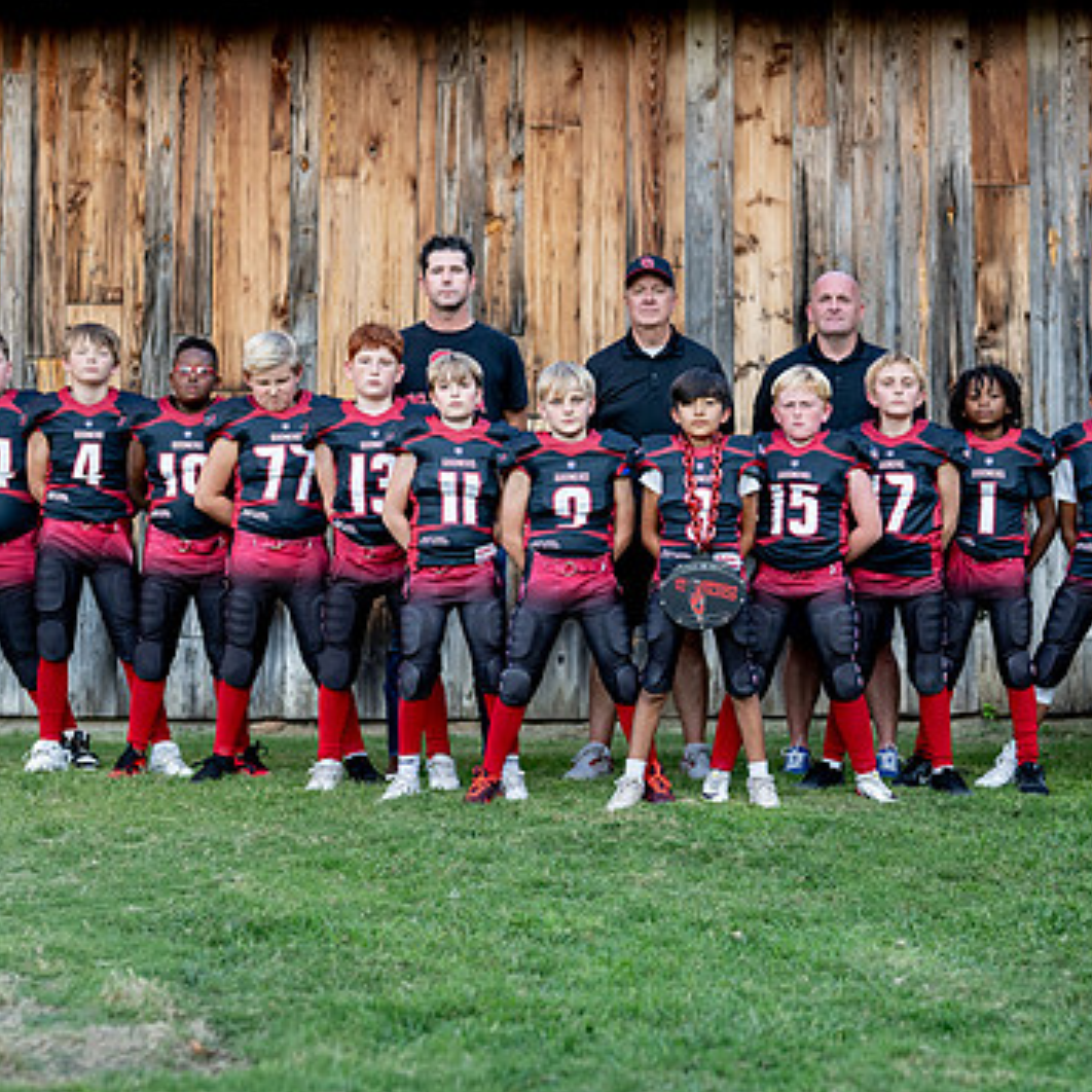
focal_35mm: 82
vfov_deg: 21.1
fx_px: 2927
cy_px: 529
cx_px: 681
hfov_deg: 21.1
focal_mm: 50
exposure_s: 1/1250
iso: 400
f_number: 1.8
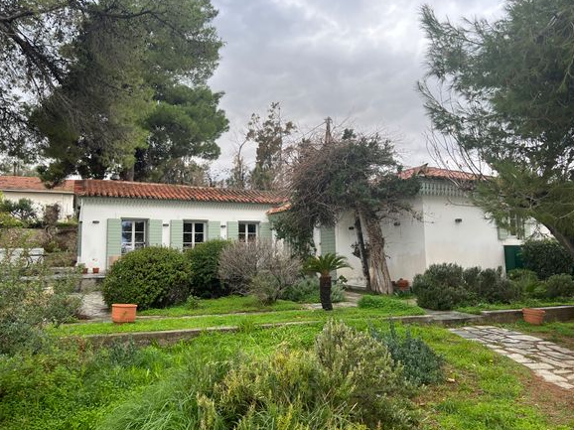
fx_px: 448
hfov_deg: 65.3
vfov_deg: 51.3
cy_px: 213
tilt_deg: +5.9
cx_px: 288
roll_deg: +1.3
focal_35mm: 27
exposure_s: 1/461
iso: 50
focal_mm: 5.7
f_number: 1.5
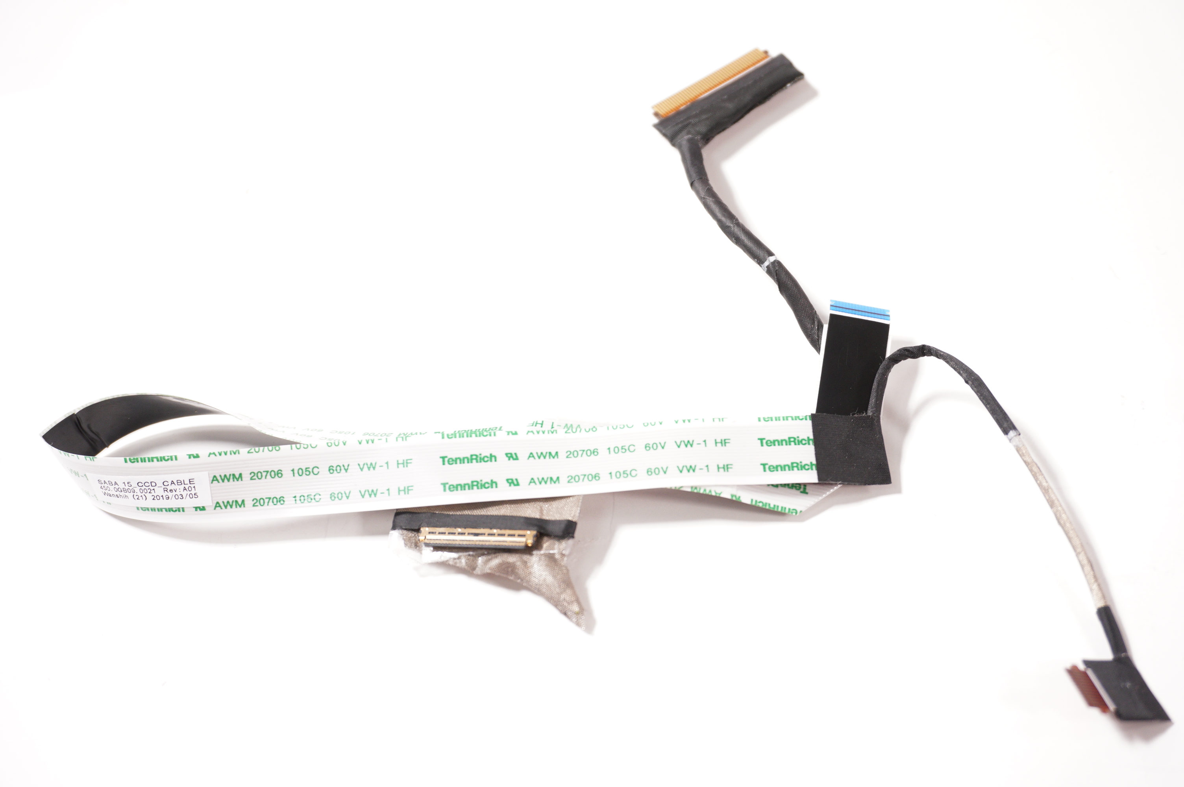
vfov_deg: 31.8
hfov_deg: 46.4
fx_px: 1380
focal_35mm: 42
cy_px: 394
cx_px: 592
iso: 640
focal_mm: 28
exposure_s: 1/80
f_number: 5.6
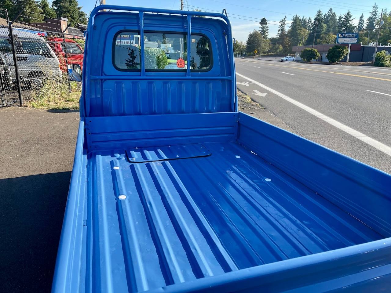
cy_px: 146
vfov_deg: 54.9
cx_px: 196
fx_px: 282
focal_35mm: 25
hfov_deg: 69.4
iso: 32
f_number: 1.6
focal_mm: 5.1
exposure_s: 1/755
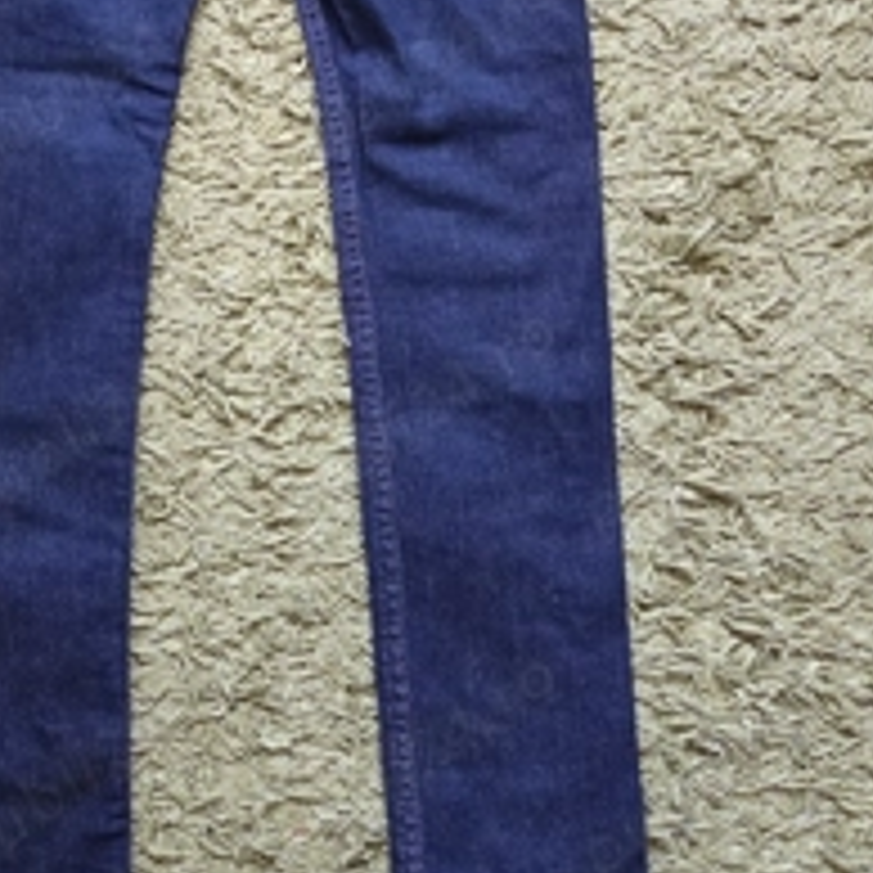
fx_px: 1198
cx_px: 252
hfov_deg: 39.3
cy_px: 153
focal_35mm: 42
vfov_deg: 38.3
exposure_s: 1/100
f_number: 1.8
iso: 1600
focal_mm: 5.4
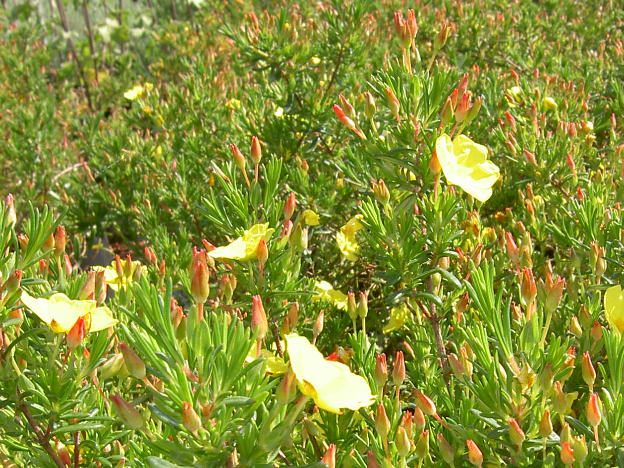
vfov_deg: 20.6
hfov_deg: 27.5
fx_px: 1262
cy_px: 425
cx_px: 450
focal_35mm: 70
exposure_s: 1/160
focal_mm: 5.6
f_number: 4.7
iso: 50
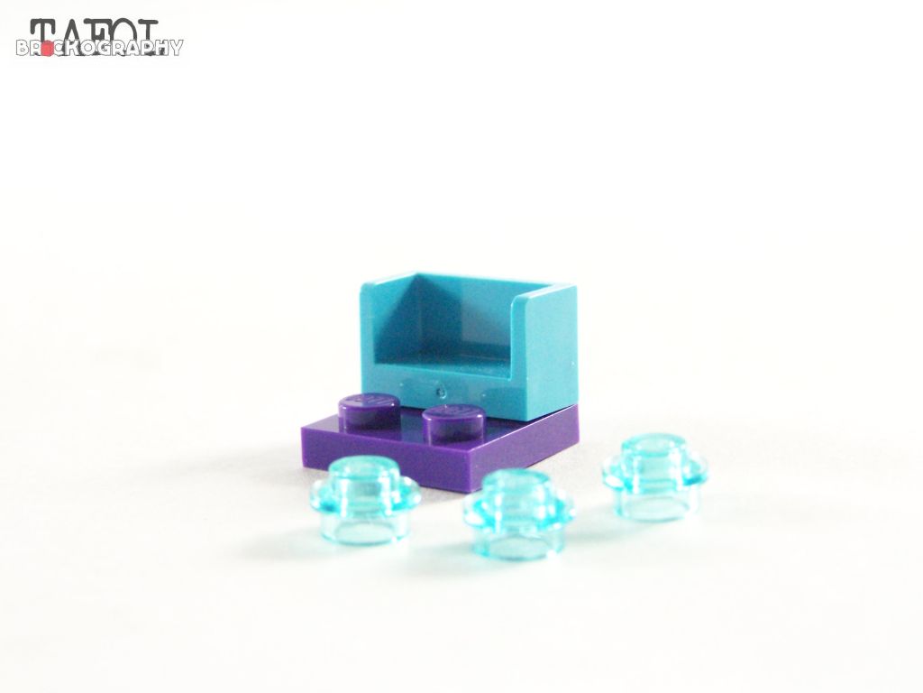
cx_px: 462
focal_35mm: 82
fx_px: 2186
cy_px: 346
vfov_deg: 18.0
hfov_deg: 23.8
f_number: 3.2
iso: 400
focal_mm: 13.7
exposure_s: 1/60
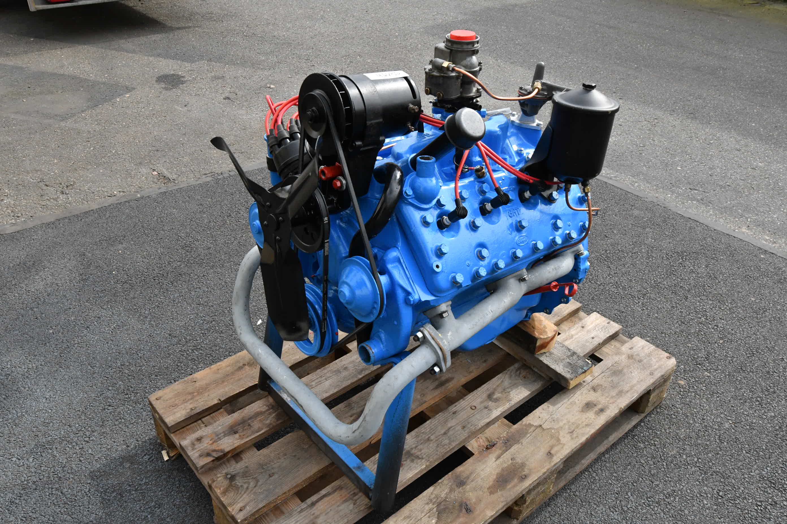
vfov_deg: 43.6
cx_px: 394
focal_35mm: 30
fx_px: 656
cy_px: 262
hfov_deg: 61.9
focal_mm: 20
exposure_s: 1/800
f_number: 14
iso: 2500
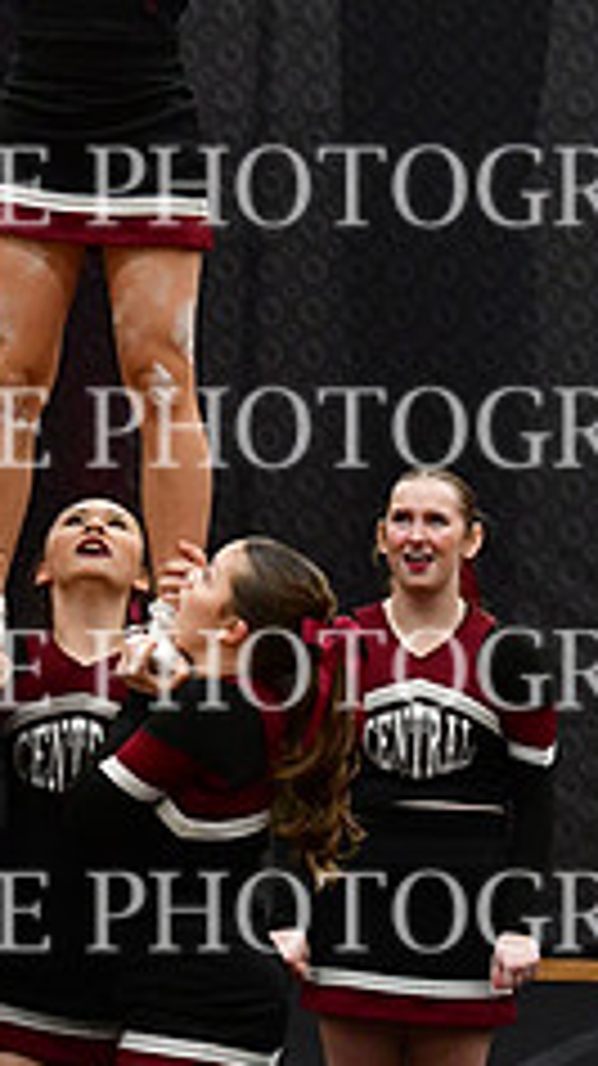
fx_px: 9347
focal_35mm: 331
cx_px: 56
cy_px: 549
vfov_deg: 6.5
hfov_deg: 3.7
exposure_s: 1/500
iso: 4000
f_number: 4
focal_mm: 86
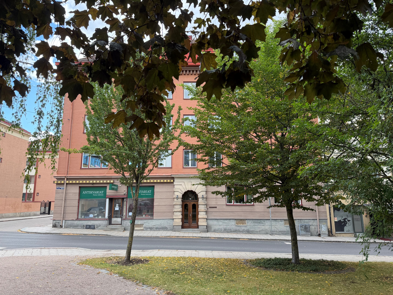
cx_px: 196
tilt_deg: +10.8
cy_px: 148
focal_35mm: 24
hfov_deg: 71.6
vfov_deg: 56.8
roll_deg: +0.0
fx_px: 272
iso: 100
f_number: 1.78
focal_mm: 6.76
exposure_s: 1/430
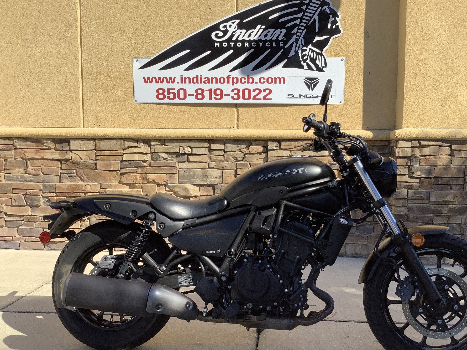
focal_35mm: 35
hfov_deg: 52.5
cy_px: 176
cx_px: 256
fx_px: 472
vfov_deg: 40.7
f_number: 2.4
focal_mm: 3.3
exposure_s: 1/1148
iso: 25
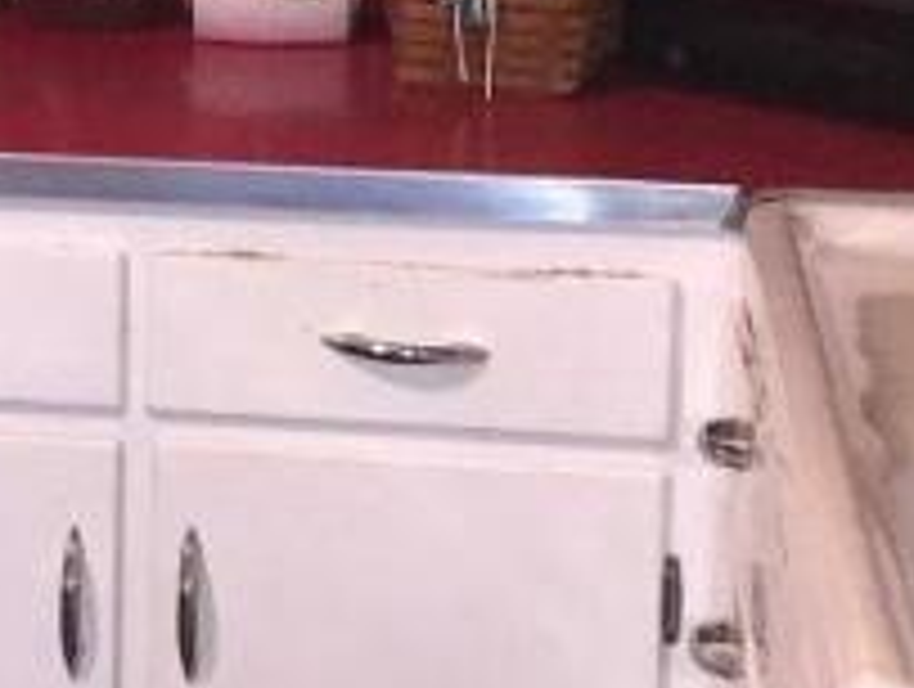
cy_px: -135
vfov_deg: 10.0
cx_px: -329
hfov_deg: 13.0
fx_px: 3862
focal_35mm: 146
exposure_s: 1/20
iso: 125
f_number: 2.2
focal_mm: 4.15
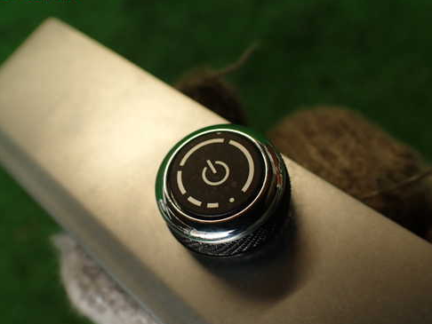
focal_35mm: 37
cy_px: 182
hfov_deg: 49.9
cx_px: 180
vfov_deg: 38.6
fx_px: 462
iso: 100
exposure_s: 1/80
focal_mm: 5.4
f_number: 2.3
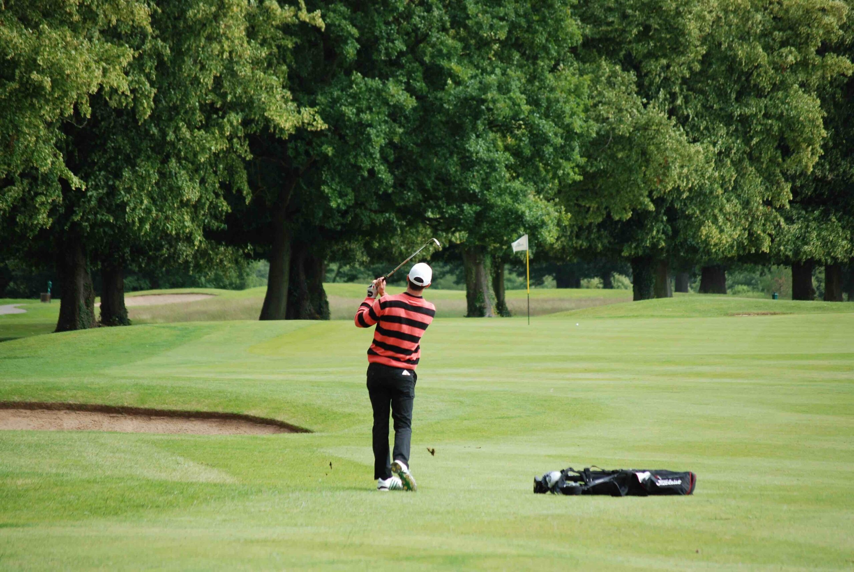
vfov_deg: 6.1
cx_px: 427
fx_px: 5343
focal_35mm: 225
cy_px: 286
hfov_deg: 9.1
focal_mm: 150
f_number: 5.3
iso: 280
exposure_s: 1/500
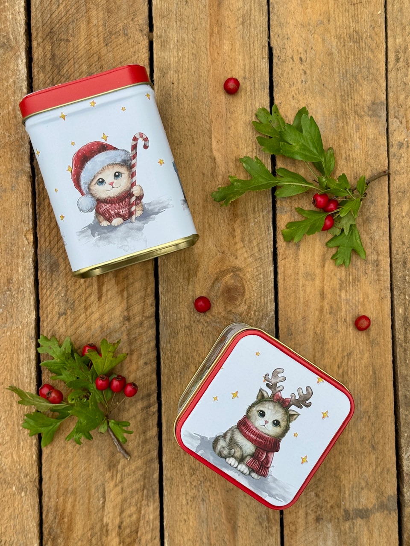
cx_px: 205
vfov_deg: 39.7
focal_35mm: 48
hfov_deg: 30.3
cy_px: 273
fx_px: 758
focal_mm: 6.76
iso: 64
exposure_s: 1/832
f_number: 1.78
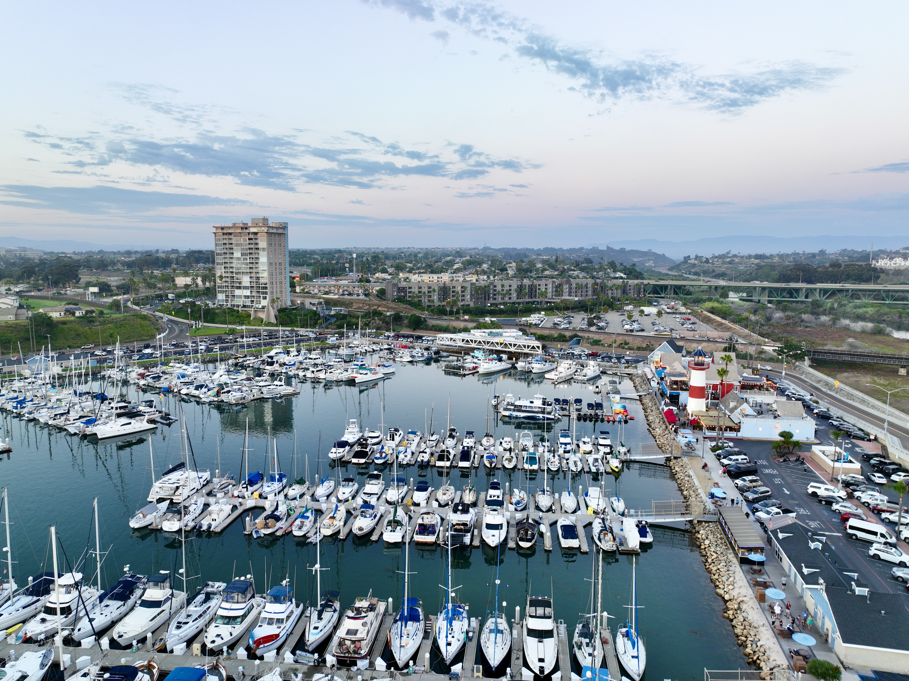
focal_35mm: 24
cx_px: 454
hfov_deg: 71.6
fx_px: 630
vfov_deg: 56.8
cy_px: 340
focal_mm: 12.29
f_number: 2.8
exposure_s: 1/20
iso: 100
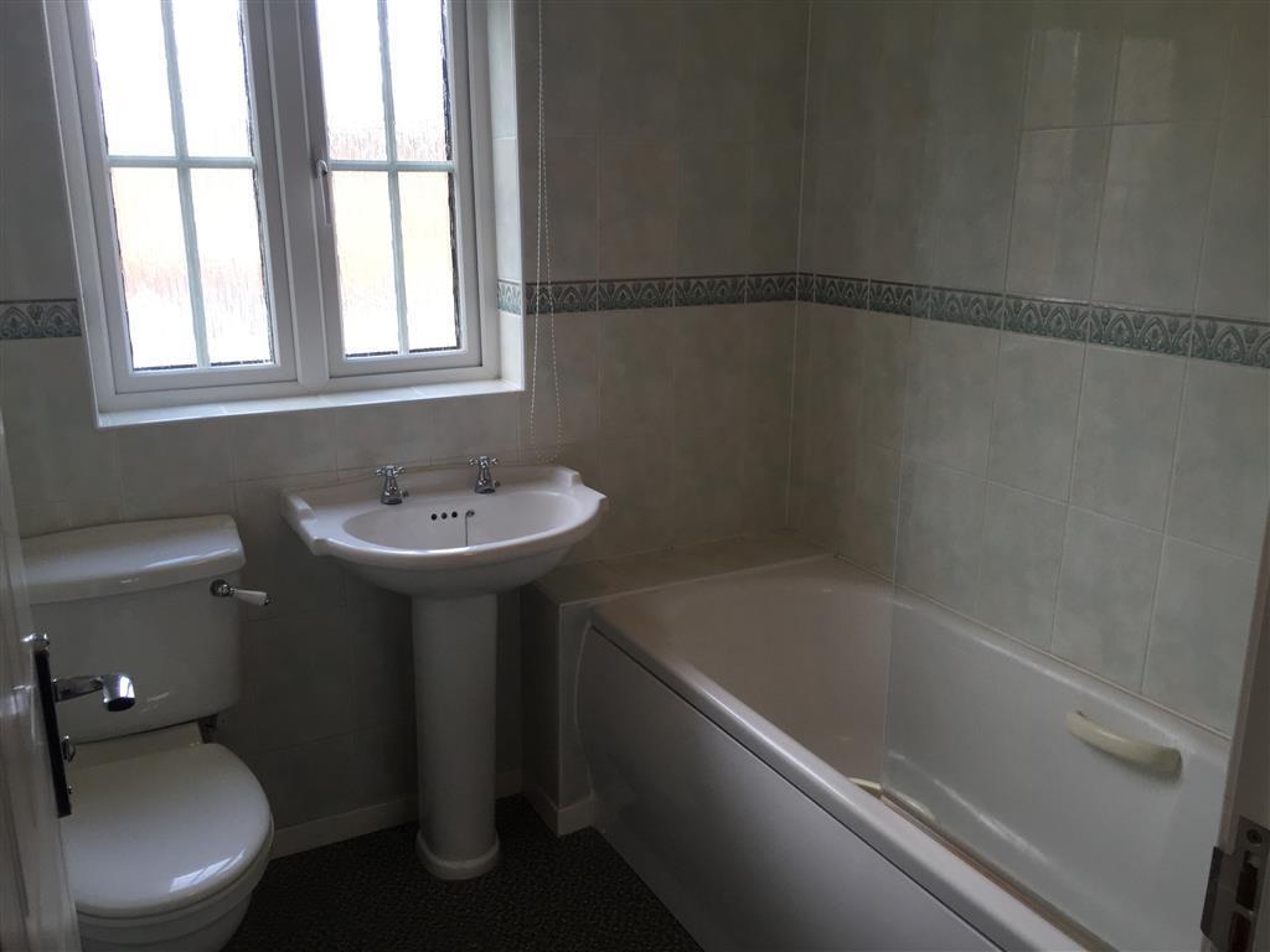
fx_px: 1064
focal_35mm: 29
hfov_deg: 61.7
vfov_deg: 48.2
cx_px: 635
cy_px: 476
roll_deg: -0.8
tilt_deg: -15.5
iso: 50
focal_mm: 4.15
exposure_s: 1/100
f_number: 2.2
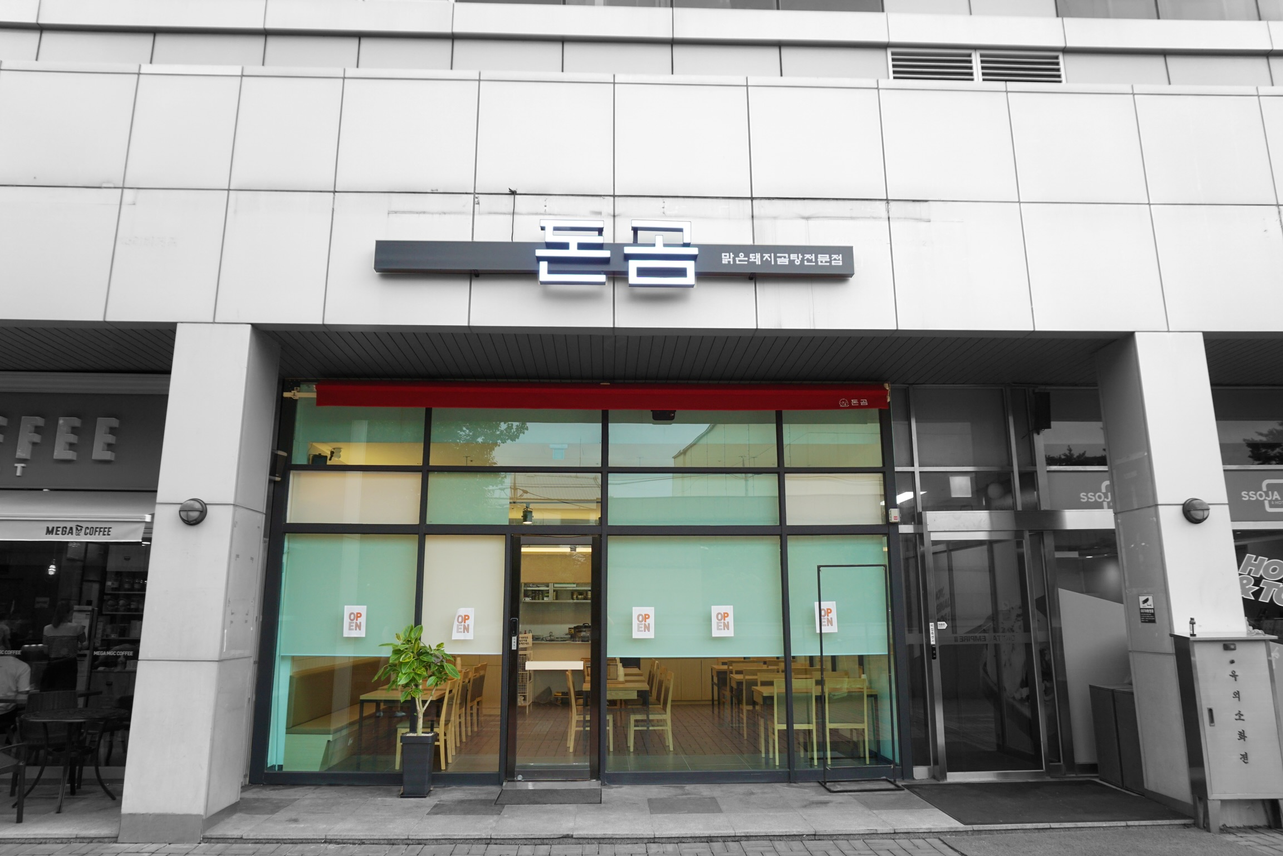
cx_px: 642
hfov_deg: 73.7
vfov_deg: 53.1
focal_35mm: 24
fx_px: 855
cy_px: 428
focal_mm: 16
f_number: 5.6
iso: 100
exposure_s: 1/80
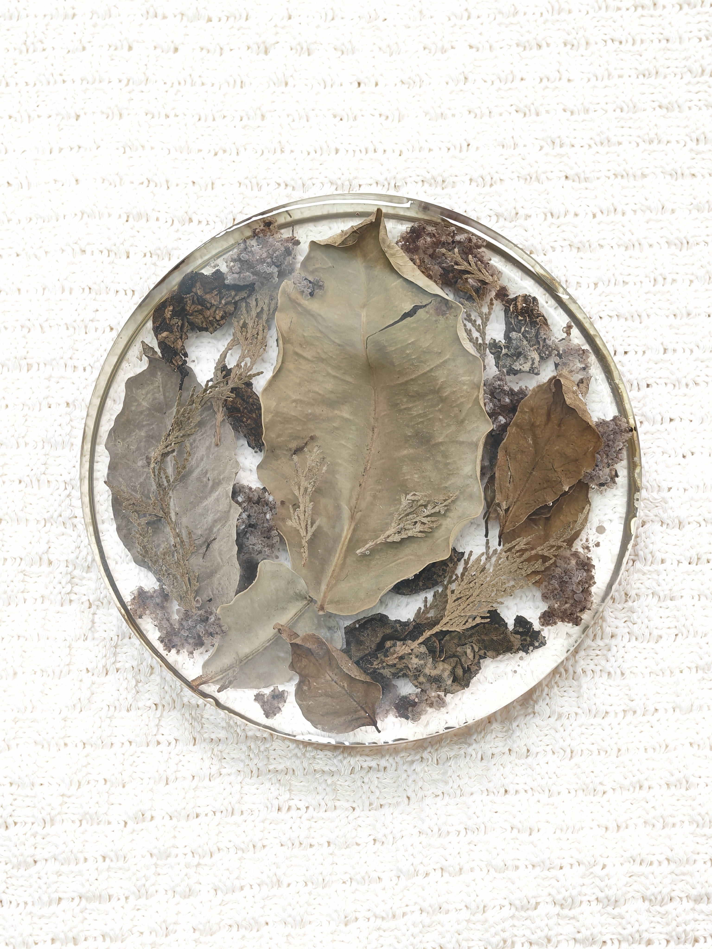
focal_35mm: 72
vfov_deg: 27.0
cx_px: 356
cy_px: 474
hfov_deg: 20.4
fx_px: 1975
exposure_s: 1/100
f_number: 2.6
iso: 2000
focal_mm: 15.38
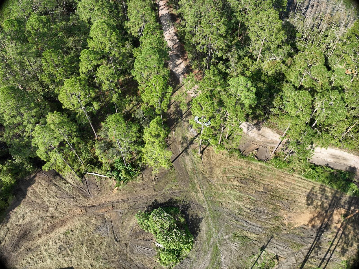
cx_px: 180
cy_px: 134
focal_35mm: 24
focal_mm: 12.29
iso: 100
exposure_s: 1/1000
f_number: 2.8
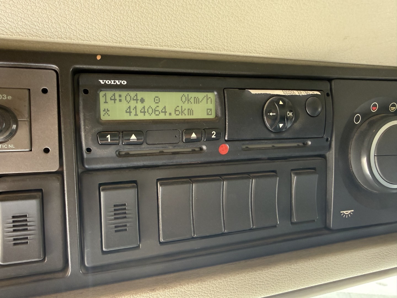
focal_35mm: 24
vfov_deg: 56.8
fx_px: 275
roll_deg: +1.4
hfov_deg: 71.6
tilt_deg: +5.3
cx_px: 198
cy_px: 149
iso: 320
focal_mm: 2.22
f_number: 2.2
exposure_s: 1/79
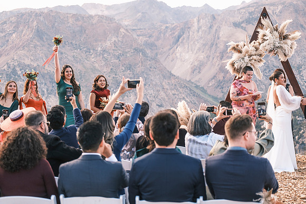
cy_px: 102
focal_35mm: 75
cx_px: 153
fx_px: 638
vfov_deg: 18.2
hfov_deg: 27.0
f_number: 2.8
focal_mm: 50
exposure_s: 1/750
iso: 400
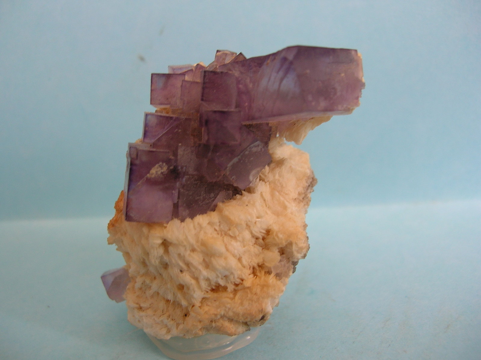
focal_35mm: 36
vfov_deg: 39.6
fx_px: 500
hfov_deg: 51.4
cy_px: 180
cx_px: 240
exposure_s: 1/9.2
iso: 50
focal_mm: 6
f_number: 2.7
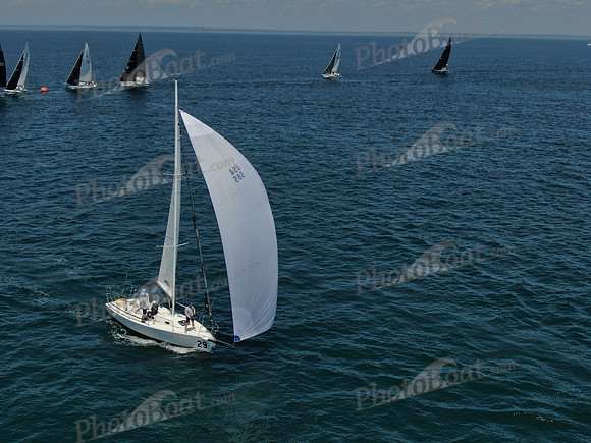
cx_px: 296
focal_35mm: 48
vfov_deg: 30.3
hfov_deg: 39.7
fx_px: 820
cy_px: 222
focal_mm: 8.6
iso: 100
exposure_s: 1/1600
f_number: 3.8
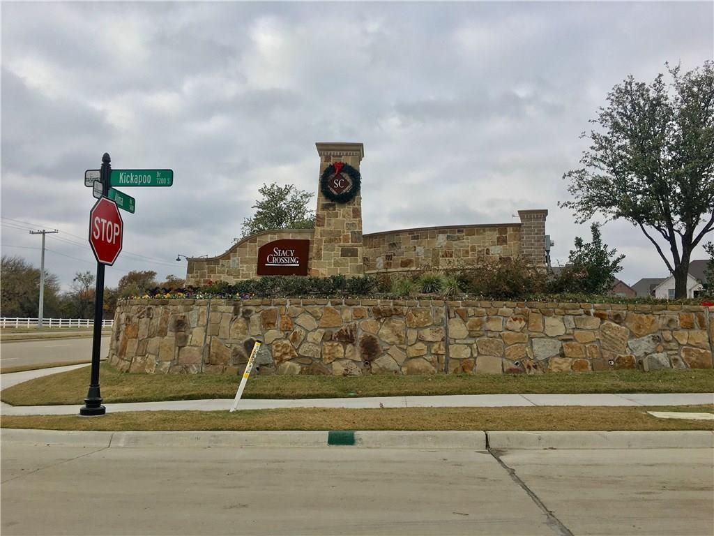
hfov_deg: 61.7
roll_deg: -1.1
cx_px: 357
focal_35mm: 29
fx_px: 598
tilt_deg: +5.7
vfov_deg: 48.2
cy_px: 268
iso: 25
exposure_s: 1/1166
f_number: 2.2
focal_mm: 4.15
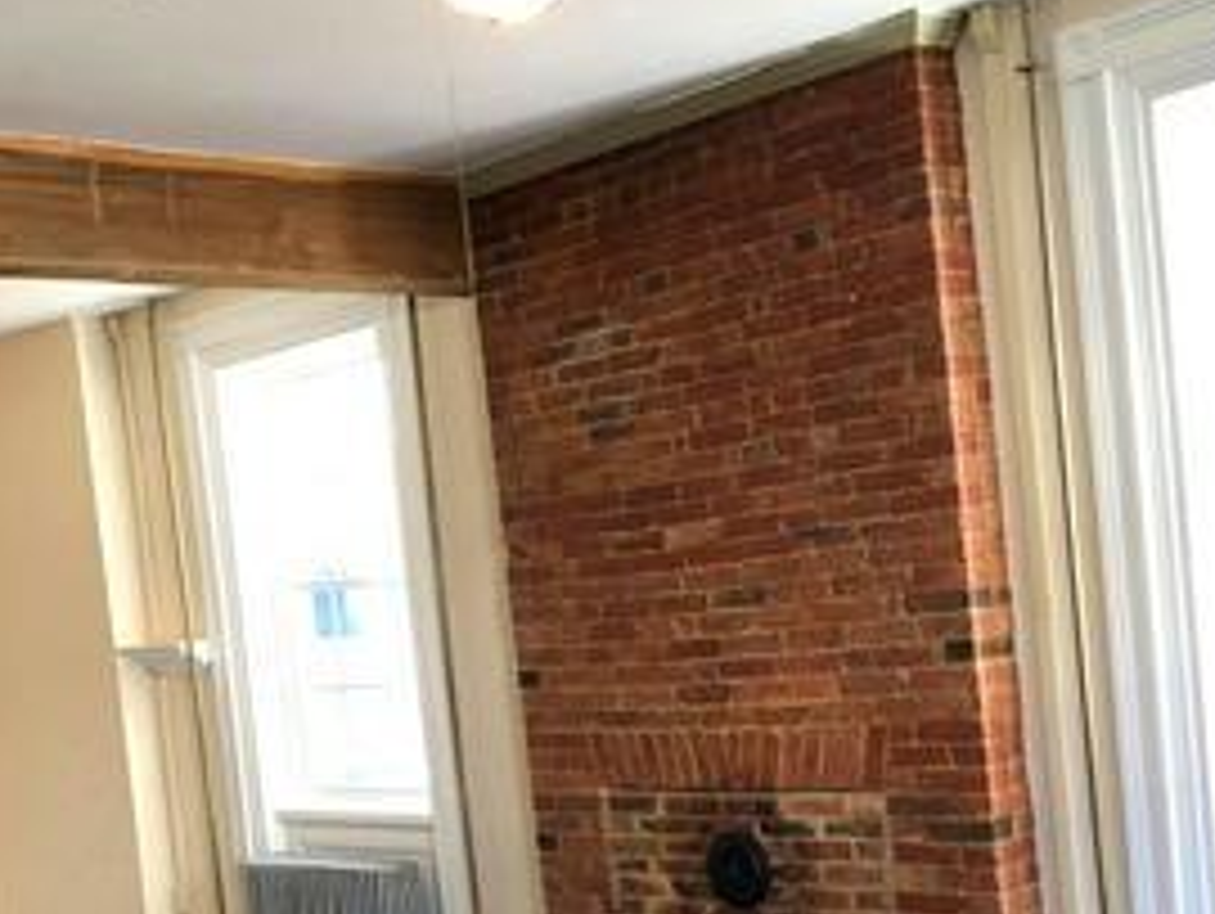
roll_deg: +6.2
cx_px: 418
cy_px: 702
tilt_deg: -6.1
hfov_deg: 35.8
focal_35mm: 53
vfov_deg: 27.1
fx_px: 1862
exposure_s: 1/40
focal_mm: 3.99
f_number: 1.8
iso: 25
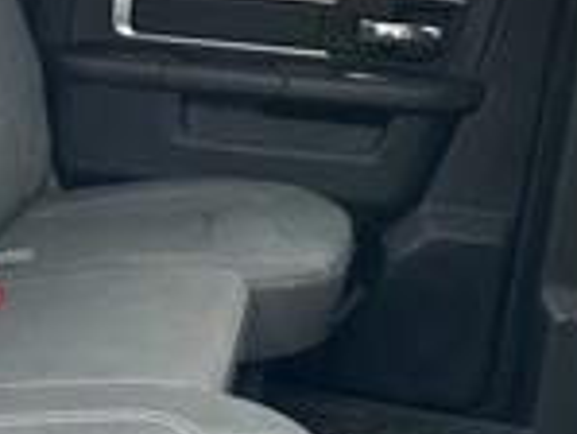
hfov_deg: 22.7
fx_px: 1301
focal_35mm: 78
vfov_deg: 18.9
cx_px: -139
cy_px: 271
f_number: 1.8
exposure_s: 1/60
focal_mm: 3
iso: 200
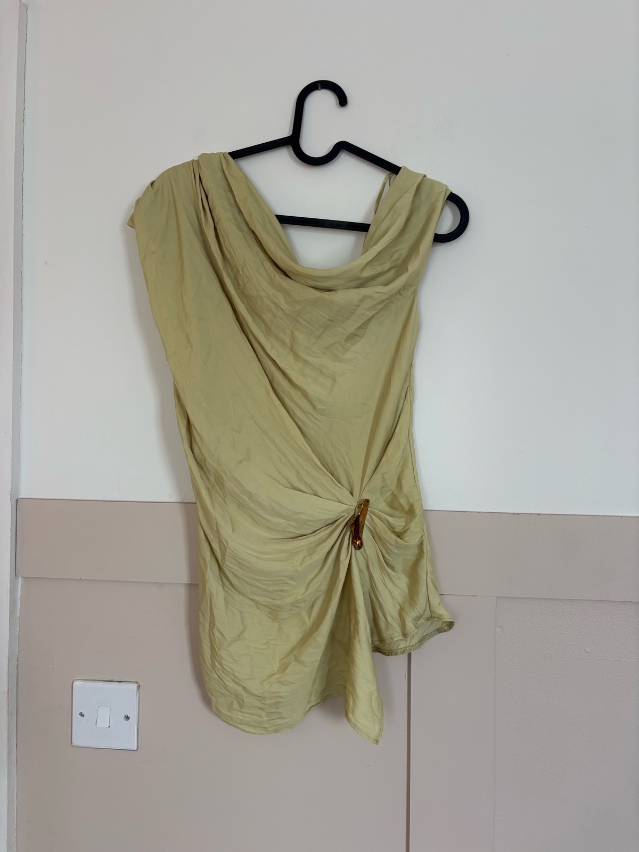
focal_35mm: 26
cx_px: 320
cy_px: 426
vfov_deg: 67.3
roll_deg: -2.5
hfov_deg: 53.1
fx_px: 640
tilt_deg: -1.3
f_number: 1.6
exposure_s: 1/100
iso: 100
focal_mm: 5.96
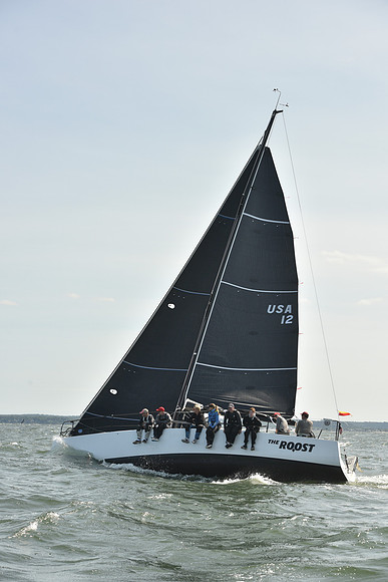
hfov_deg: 19.5
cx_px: 194
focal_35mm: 70
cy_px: 291
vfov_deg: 28.8
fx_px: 1131
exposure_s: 1/800
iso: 250
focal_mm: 70
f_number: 8
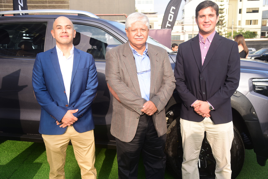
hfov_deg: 50.7
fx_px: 283
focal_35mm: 38
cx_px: 134
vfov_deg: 35.1
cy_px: 90
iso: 160
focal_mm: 38
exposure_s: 1/125
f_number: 7.1
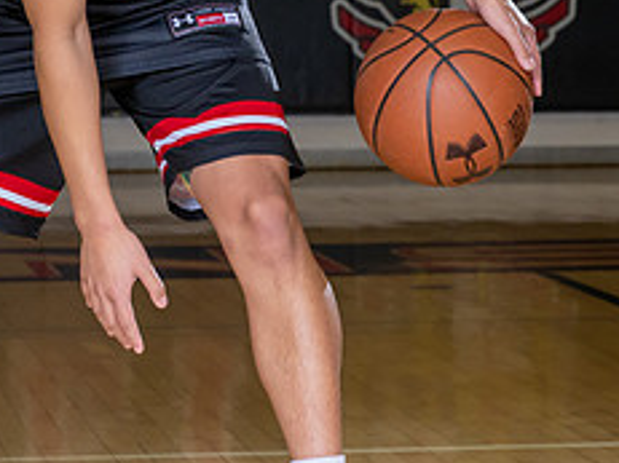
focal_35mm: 223
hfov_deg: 8.9
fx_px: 3986
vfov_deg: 6.6
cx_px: 222
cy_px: -3
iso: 400
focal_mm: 70
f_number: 7.1
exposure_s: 1/100
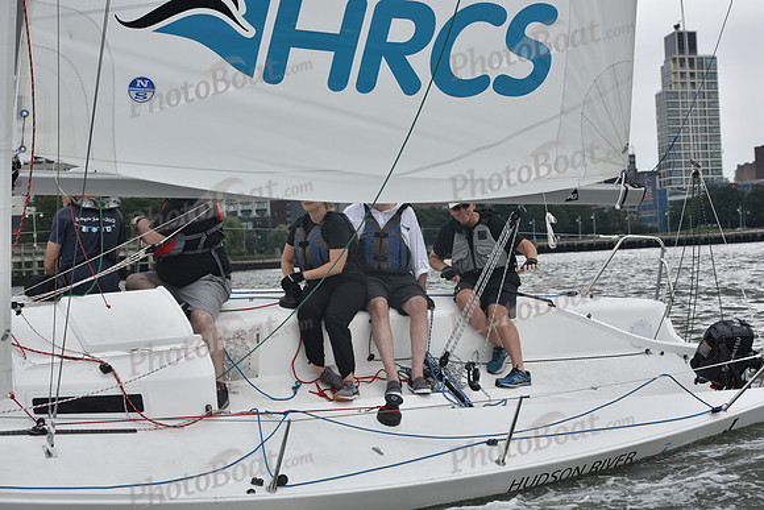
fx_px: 1592
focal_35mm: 75
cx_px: 382
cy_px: 255
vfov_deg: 18.2
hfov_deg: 27.0
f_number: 9
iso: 400
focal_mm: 75
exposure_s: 1/800
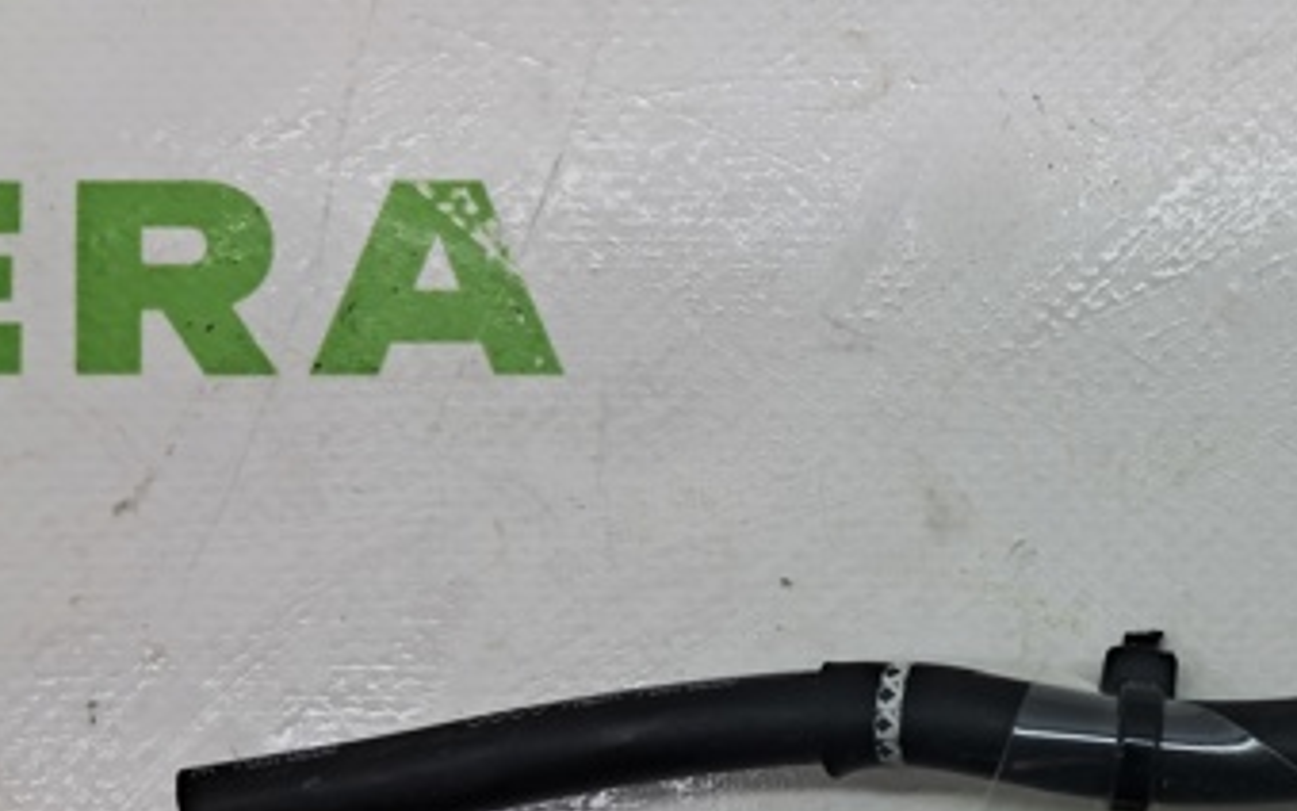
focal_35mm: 54
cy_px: 698
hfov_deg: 35.1
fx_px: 1909
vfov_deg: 23.5
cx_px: 1198
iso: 50
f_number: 1.8
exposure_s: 1/100
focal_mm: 4
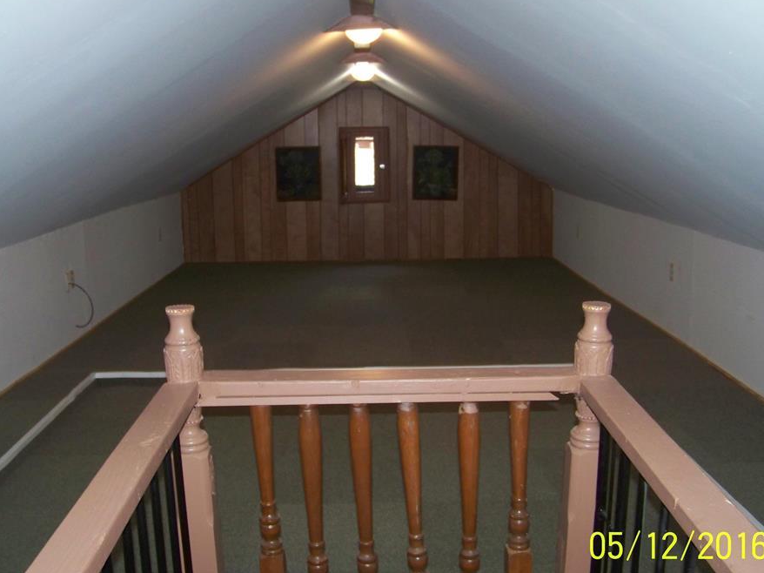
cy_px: 296
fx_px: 927
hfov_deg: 44.8
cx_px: 374
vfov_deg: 34.3
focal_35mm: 42
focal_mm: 5.85
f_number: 2.8
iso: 200
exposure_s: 1/30
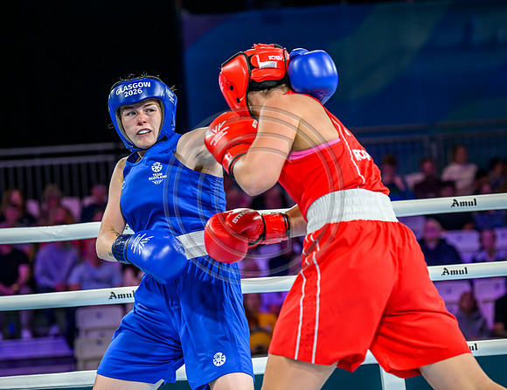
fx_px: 1697
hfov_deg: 17.0
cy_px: 192
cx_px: 291
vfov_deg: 13.1
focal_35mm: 115
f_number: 3.2
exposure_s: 1/1600
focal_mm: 103
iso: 2000
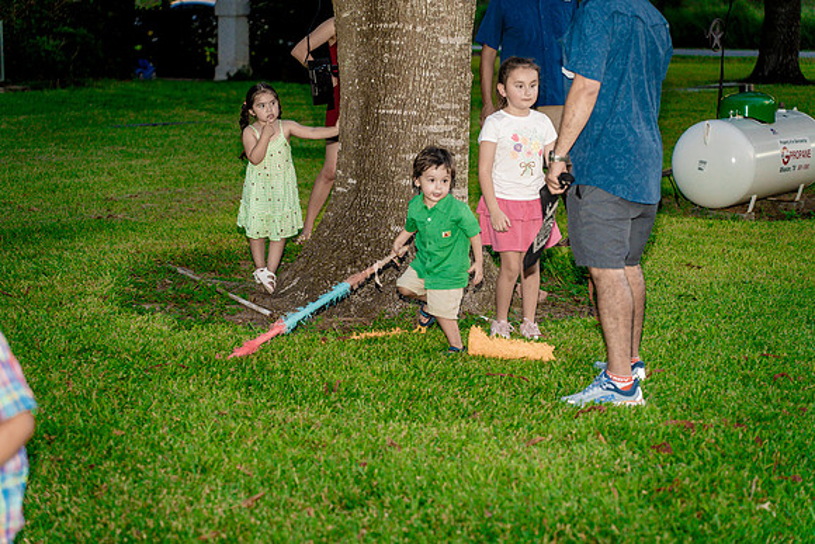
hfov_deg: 27.0
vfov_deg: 18.2
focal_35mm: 75
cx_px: 408
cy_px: 272
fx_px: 1698
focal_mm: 75
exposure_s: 1/250
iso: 2000
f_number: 3.2
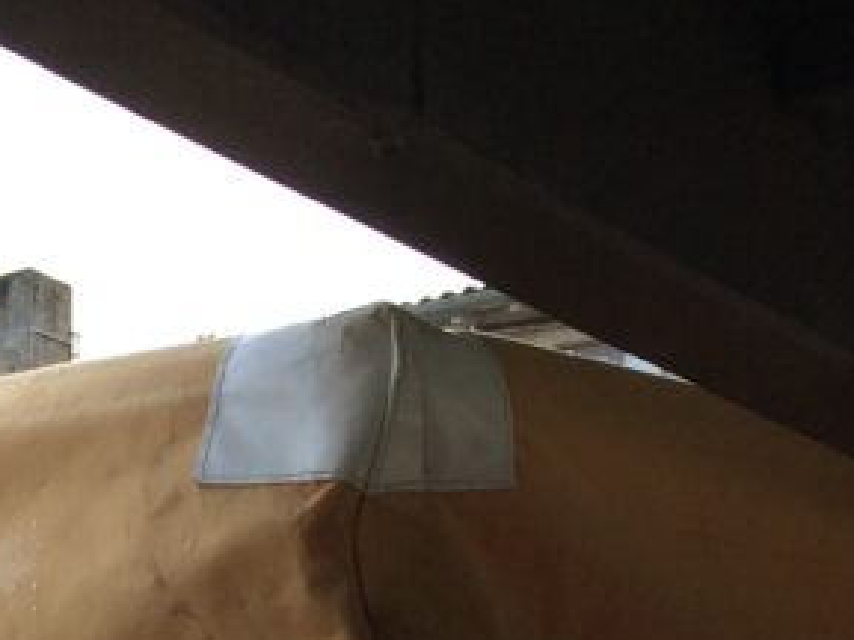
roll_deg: +0.0
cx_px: -297
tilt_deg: -6.0
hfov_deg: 13.5
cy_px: 1422
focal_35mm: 140
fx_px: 3454
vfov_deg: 9.6
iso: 32
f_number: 2.2
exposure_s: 1/398
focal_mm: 4.15
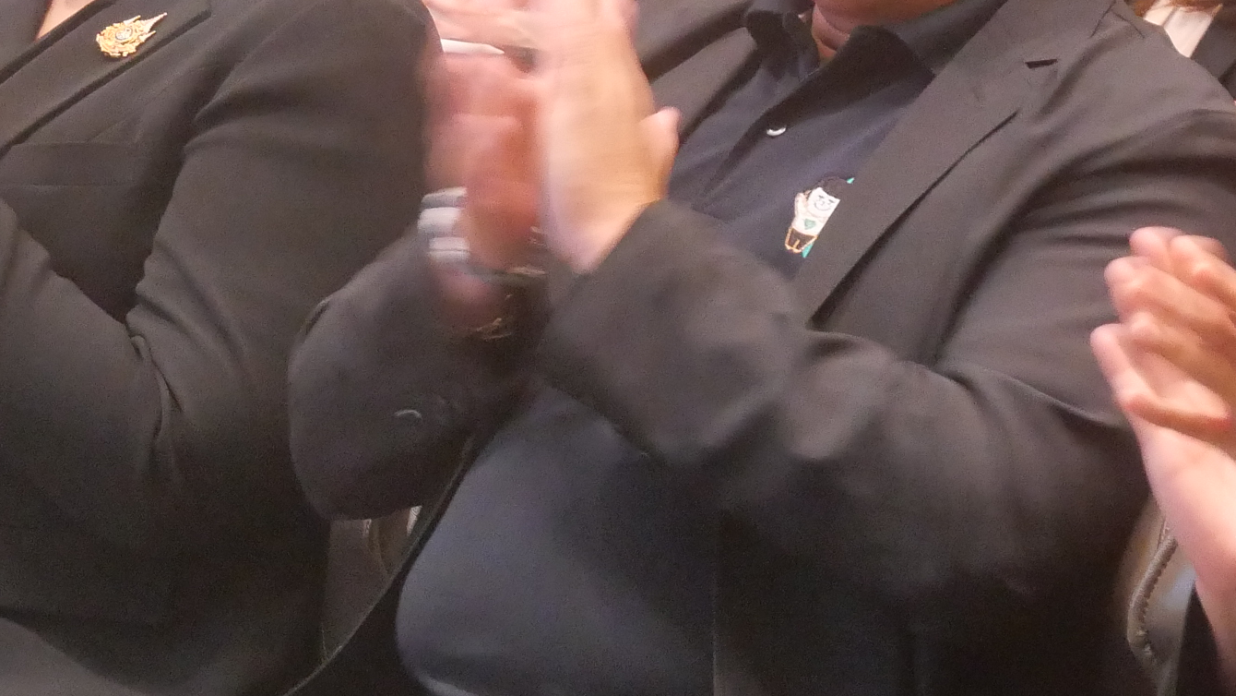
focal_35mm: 360
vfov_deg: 3.4
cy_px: 380
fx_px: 11800
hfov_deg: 6.0
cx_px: 8
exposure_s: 1/15
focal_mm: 60
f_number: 5.6
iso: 3200
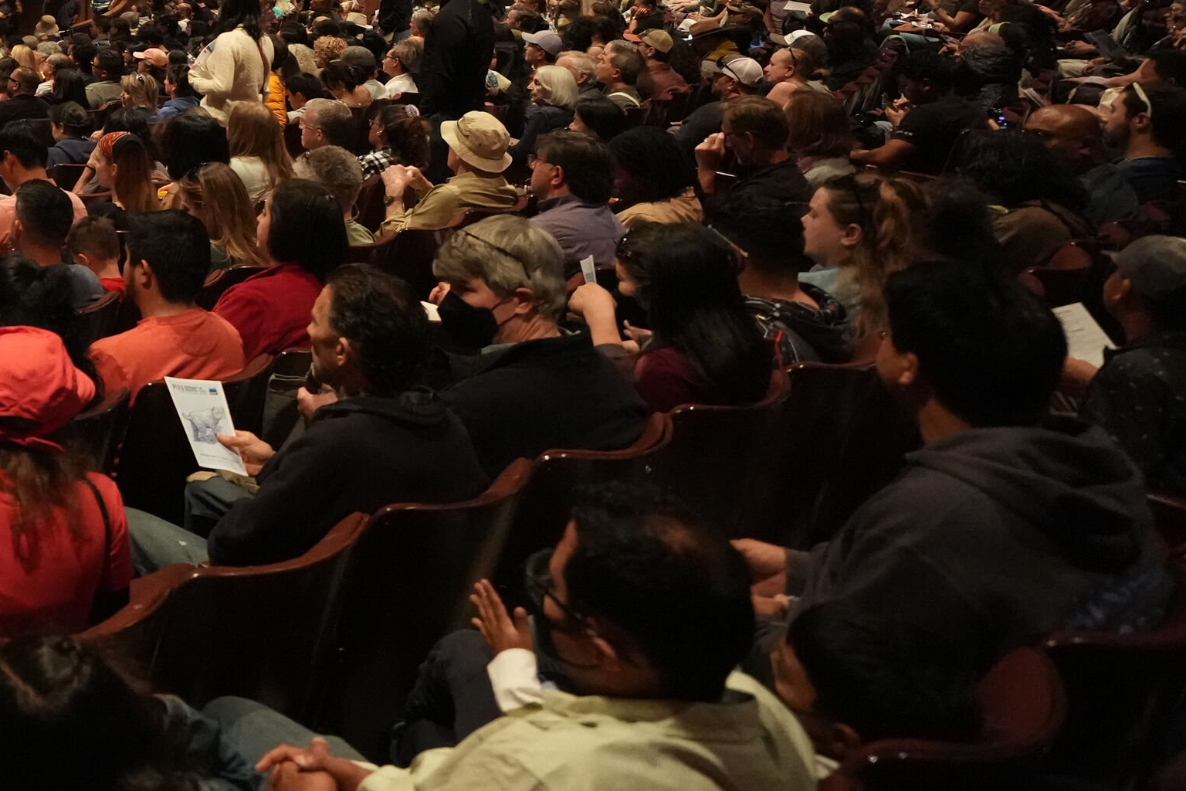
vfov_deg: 27.5
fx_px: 1482
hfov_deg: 30.7
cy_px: -65
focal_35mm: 45
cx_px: -461
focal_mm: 16
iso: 8000
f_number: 2.8
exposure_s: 1/160
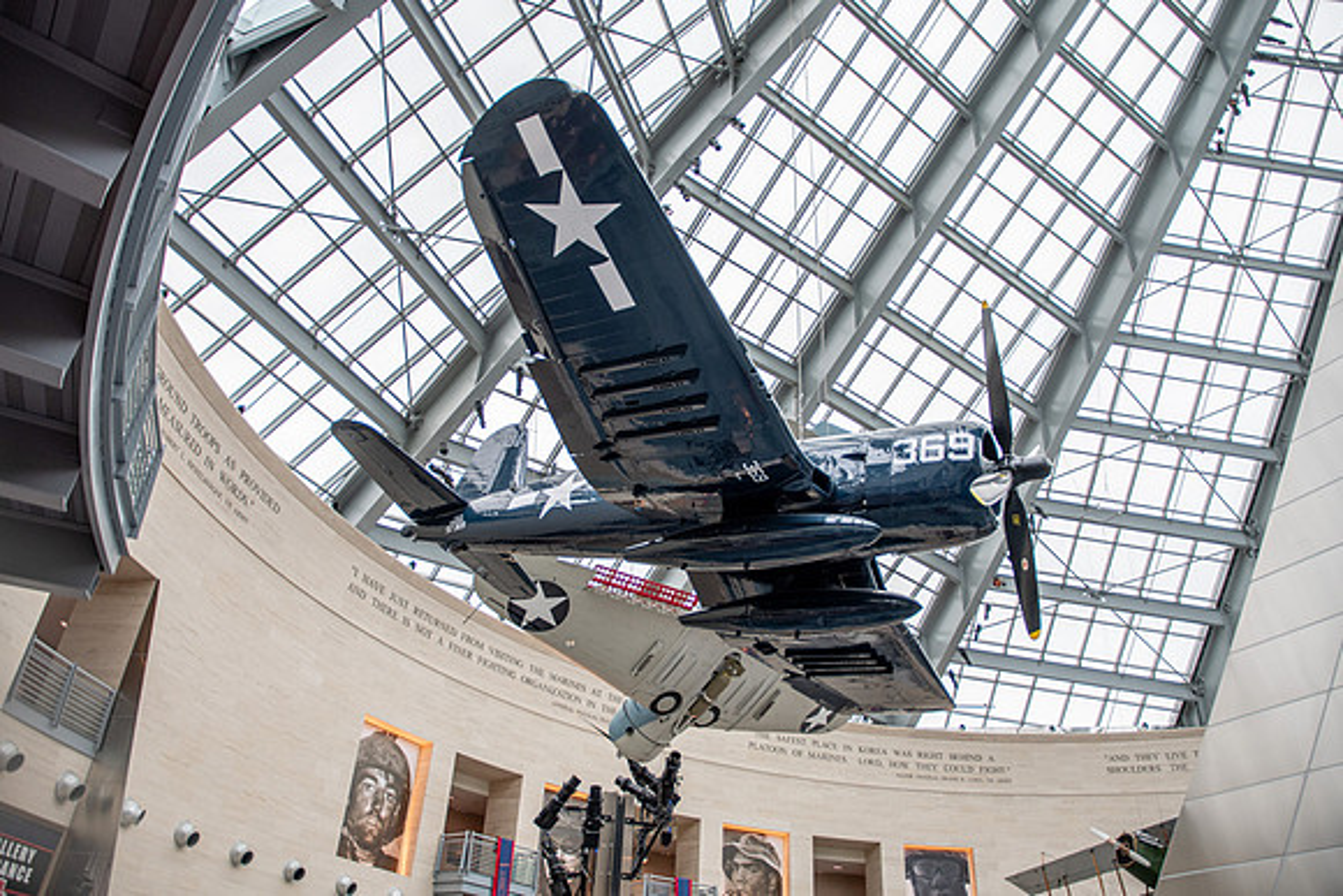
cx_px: 672
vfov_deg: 51.4
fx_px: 931
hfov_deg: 71.6
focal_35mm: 25
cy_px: 448
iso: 100
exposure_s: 1/125
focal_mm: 16
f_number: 2.8
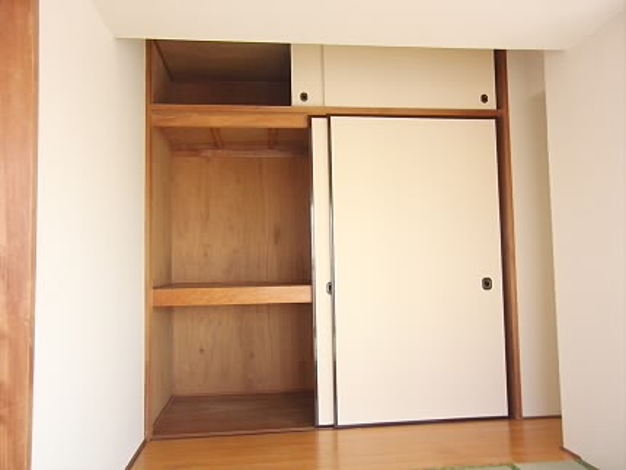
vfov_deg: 56.9
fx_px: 434
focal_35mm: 24
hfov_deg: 71.6
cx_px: 313
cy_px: 235
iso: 400
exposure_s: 1/125
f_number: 3.2
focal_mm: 4.3
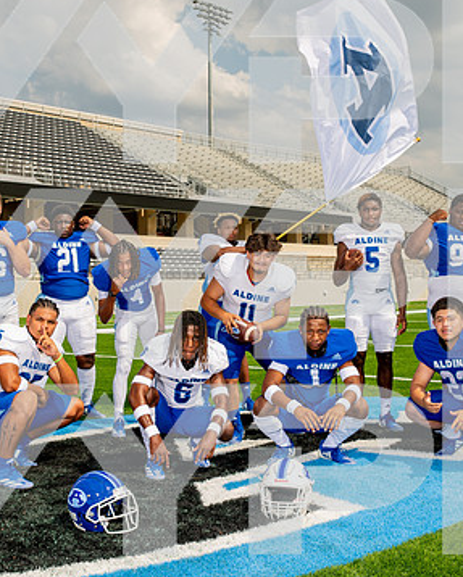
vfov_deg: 40.3
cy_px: 275
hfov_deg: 32.8
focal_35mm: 46
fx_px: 787
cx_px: 223
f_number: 7.1
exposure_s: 1/400
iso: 100
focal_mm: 30
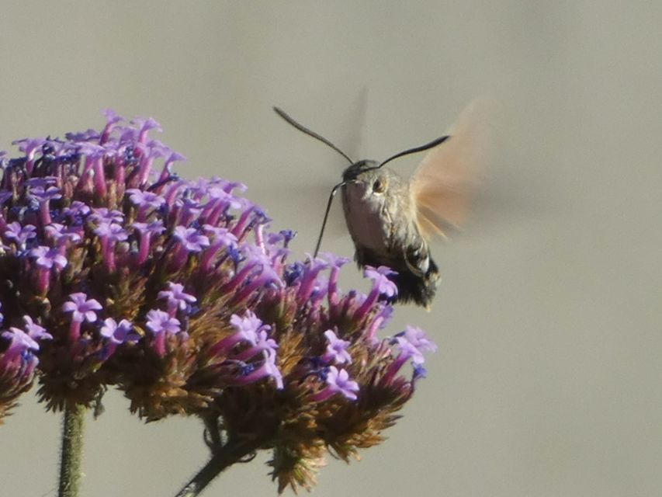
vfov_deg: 5.8
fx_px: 4935
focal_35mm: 258
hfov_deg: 7.7
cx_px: 331
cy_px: 248
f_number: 5.5
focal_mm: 46.2
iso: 80
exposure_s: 1/160
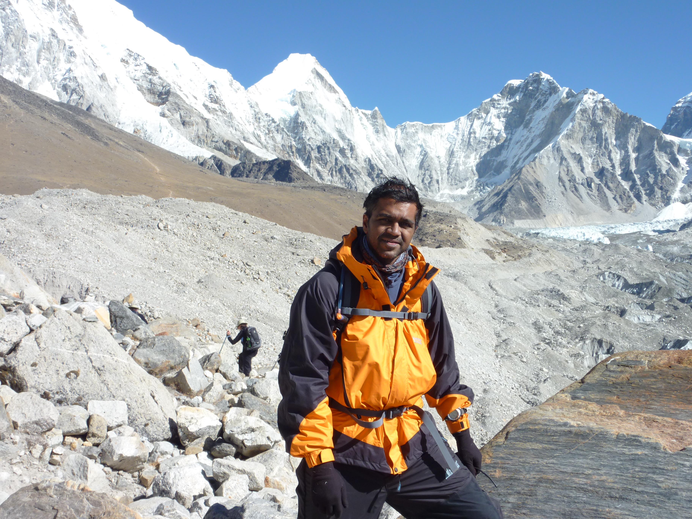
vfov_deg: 34.3
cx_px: 346
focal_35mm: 42
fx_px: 840
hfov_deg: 44.8
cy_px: 260
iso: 80
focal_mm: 6.9
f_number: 5
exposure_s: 1/400
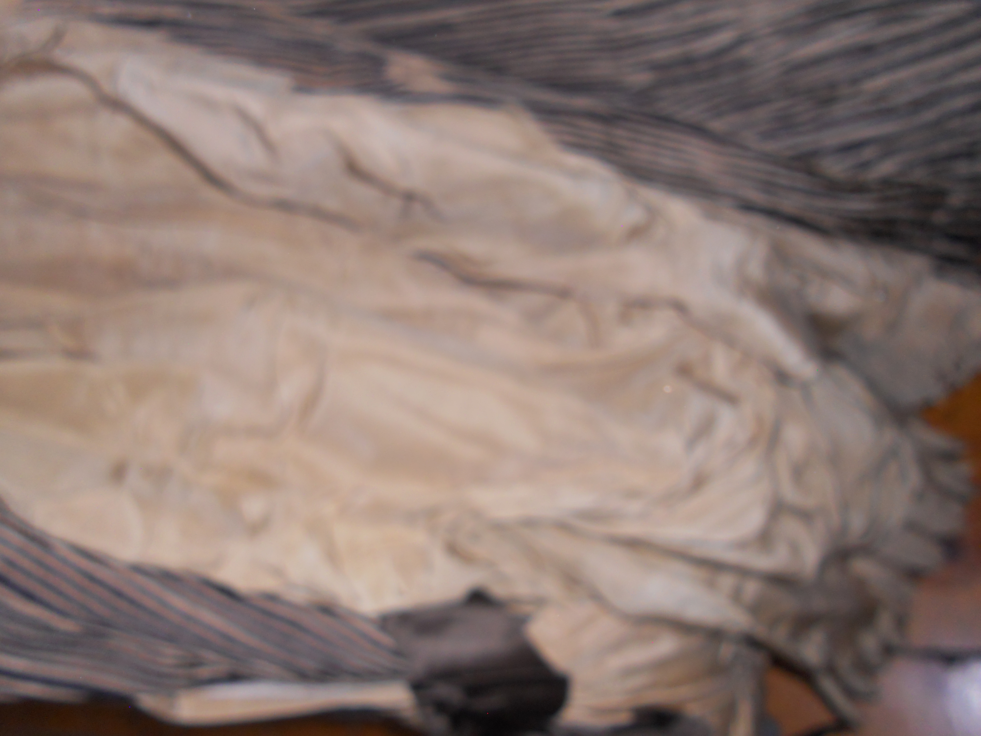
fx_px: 907
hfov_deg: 56.8
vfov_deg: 44.2
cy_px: 368
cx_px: 490
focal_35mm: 32
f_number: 8.8
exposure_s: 1/25
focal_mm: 5.8
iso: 200
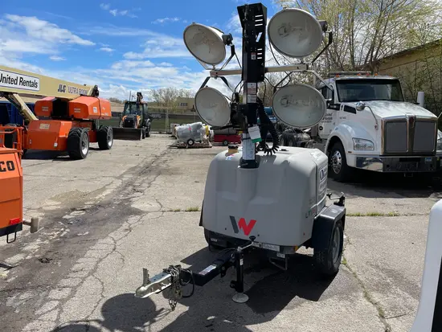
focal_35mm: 26
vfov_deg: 53.1
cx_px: 221
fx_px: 332
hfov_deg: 67.3
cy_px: 166
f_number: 1.6
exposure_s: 1/5556
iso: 50
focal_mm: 4.2
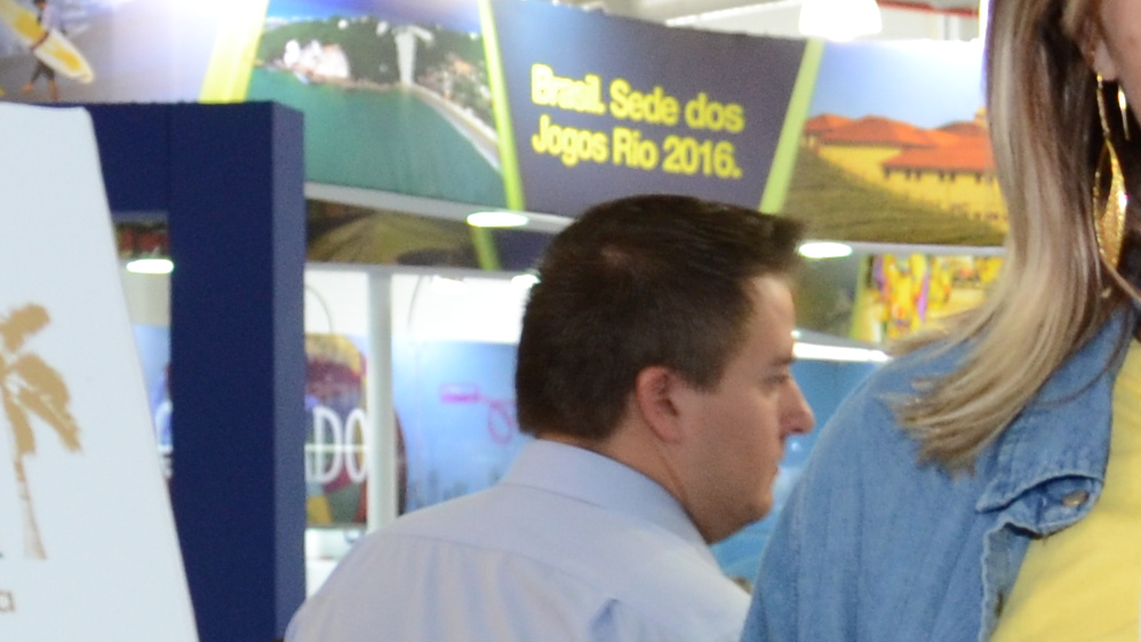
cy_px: 912
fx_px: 4918
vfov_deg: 7.4
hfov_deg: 12.9
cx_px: 1393
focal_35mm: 163
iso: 640
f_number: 4.5
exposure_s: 1/60
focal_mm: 21
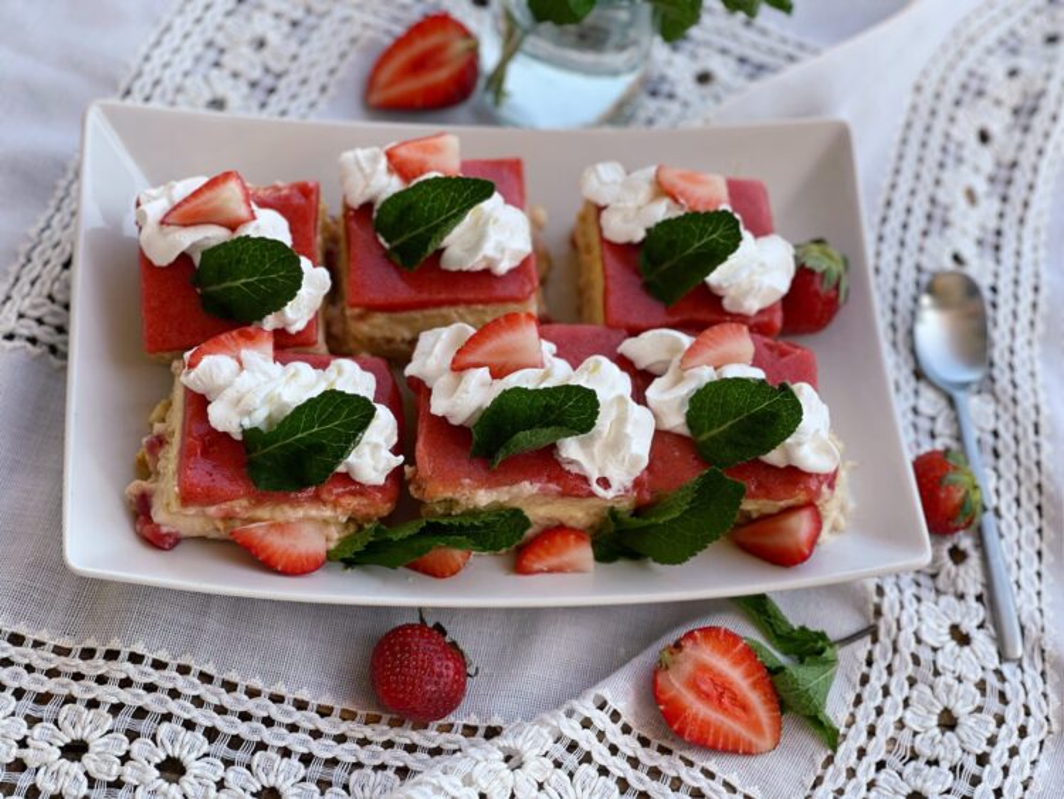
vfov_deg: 22.9
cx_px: 532
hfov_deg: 30.3
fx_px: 1968
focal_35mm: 64
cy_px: 400
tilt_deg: -60.6
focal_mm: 7.5
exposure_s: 1/121
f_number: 2.2
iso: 20
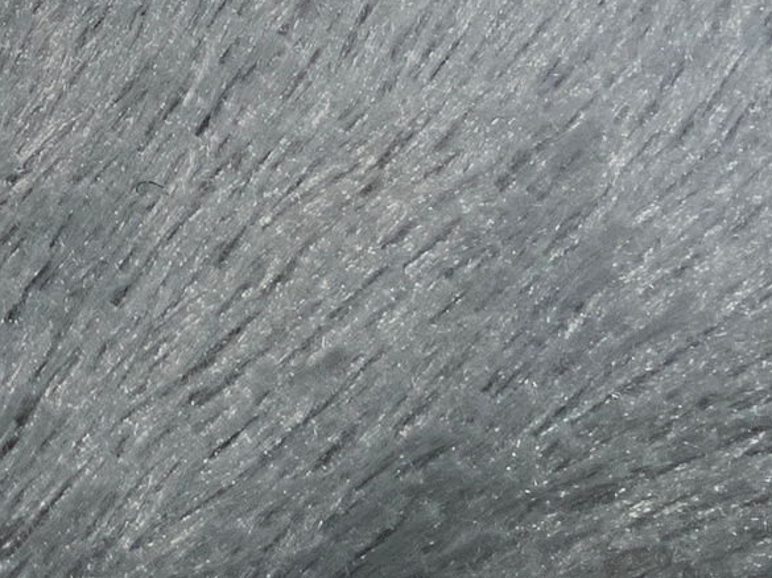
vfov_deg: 11.2
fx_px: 2831
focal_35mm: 127
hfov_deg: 13.9
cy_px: -313
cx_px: -593
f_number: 1.8
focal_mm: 3
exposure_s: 1/104
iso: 50
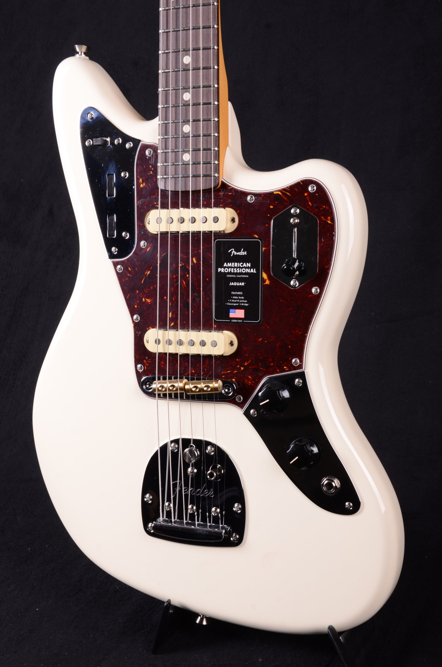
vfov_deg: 35.1
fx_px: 1054
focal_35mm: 57
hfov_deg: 23.7
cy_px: 334
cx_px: 221
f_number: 13
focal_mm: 38
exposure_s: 1/200
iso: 200
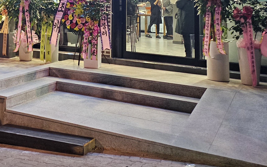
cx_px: 20
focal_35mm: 59
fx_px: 429
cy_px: -36
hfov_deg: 32.6
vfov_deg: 20.5
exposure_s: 1/60
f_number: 1.8
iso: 640
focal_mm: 5
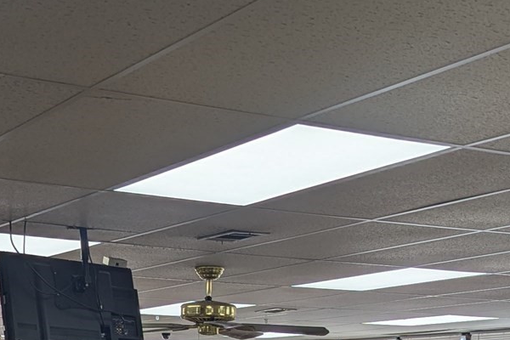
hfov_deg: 23.8
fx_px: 1204
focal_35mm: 85
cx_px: 183
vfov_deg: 15.2
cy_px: 458
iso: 45
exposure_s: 1/234
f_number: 1.85
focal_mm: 6.81
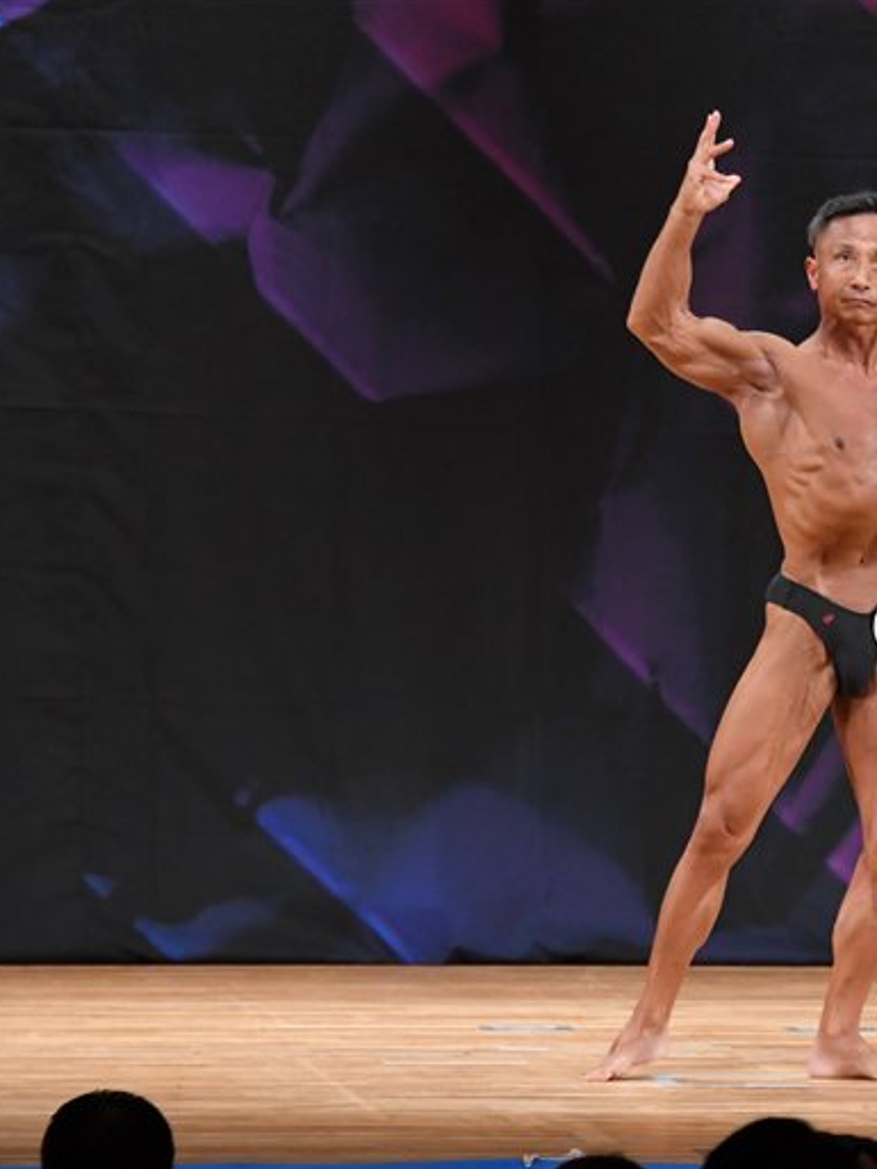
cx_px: 776
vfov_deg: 5.4
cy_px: 586
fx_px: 12493
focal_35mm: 370
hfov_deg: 4.0
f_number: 5.6
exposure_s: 1/400
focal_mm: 170
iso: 3200
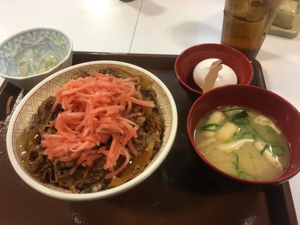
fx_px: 251
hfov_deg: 61.7
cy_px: 112
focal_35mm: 29
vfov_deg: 48.2
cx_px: 150
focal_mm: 4.15
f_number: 2.2
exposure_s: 1/15
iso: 25
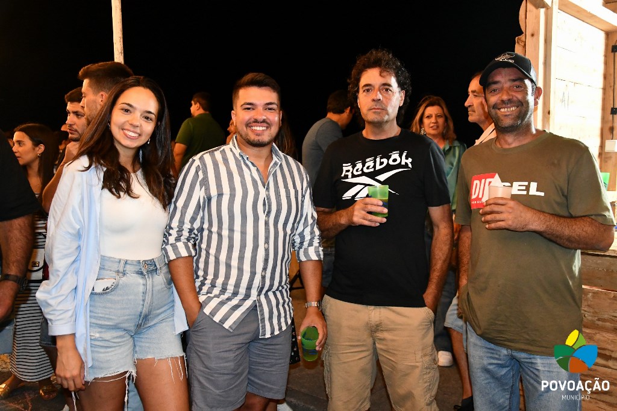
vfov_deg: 36.8
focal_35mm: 36
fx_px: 617
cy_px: 206
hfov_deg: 53.1
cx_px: 308
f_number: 3.8
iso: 4000
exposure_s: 1/60
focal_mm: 24
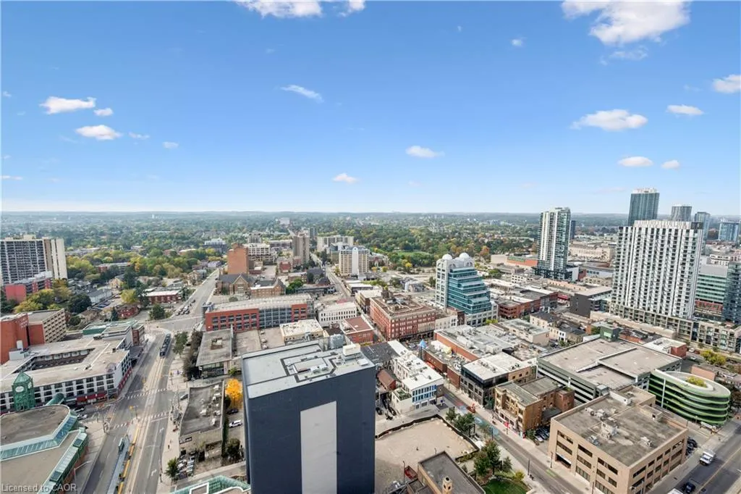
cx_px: 370
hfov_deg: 104.3
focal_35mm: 14
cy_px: 247
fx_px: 288
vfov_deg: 81.2
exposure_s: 1/400
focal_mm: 14
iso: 200
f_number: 16
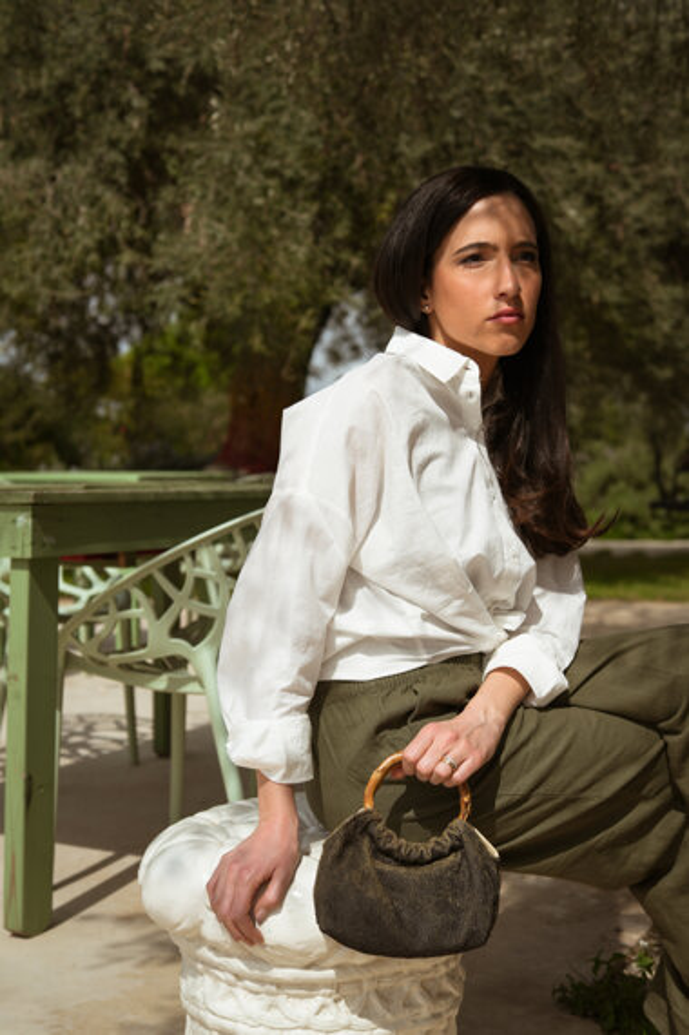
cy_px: 518
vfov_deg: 39.6
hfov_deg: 27.0
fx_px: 1437
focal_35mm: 50
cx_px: 344
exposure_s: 1/2500
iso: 125
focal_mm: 50
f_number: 5
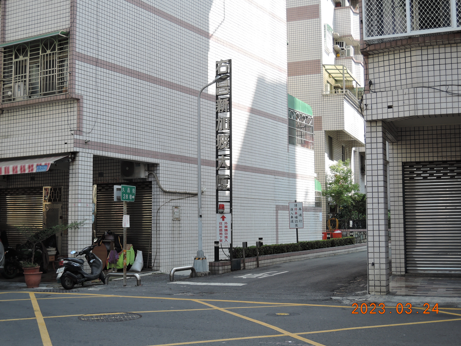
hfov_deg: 38.2
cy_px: 173
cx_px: 230
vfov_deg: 29.1
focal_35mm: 50
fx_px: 666
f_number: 3.5
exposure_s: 1/250
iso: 80
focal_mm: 10.7
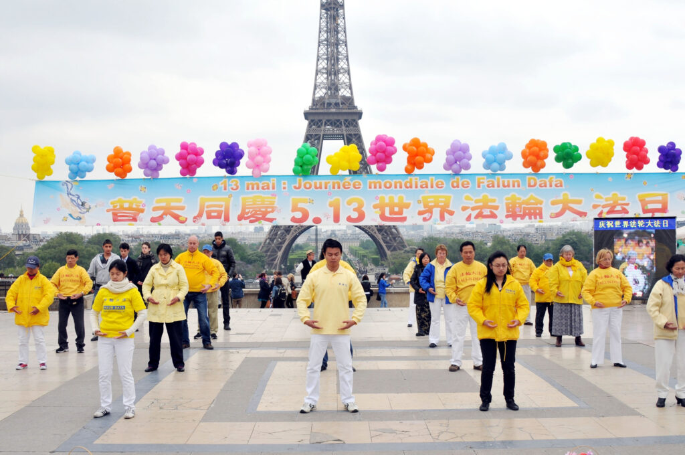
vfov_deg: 31.8
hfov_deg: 46.5
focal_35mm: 42
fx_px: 798
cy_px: 228
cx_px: 342
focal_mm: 28
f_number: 6.3
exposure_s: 1/250
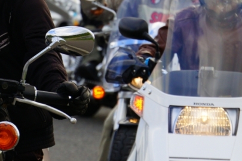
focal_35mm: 316
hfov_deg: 6.5
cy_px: 36
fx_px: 2124
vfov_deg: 4.3
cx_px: 110
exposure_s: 1/1000
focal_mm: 107
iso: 640
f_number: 5.6
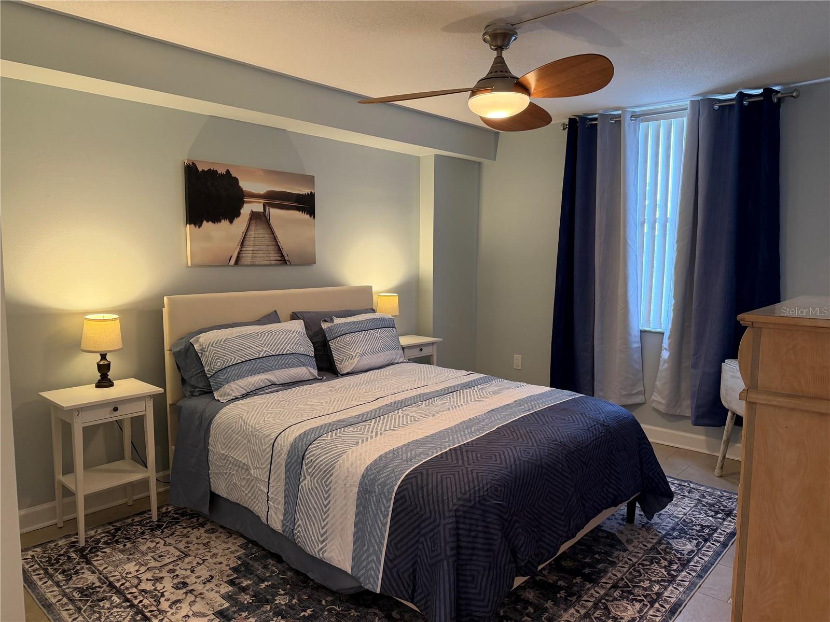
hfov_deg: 71.6
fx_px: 575
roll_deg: +0.1
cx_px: 415
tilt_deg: -6.6
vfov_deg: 56.8
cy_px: 311
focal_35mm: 24
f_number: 1.78
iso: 250
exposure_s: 1/60
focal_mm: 6.76
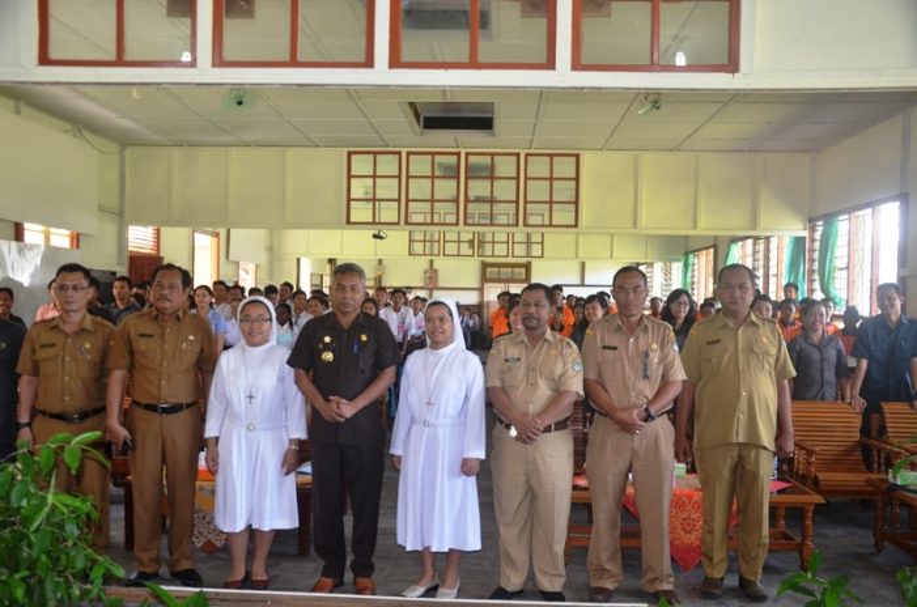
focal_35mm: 33
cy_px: 304
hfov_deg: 57.3
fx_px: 839
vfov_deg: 39.8
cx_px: 458
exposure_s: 1/60
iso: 500
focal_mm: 22
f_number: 3.8
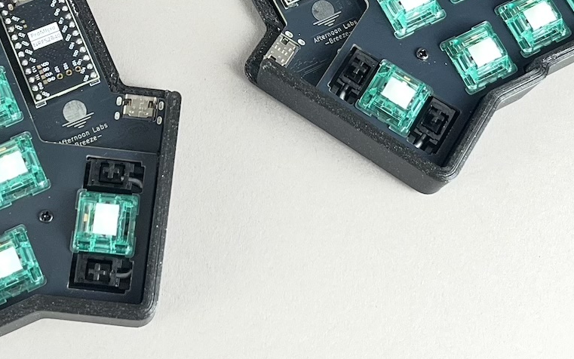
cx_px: 216
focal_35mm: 73
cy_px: -39
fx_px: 1142
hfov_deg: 28.1
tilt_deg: -67.0
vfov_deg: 17.3
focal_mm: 5.1
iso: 50
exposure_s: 1/120
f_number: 1.6
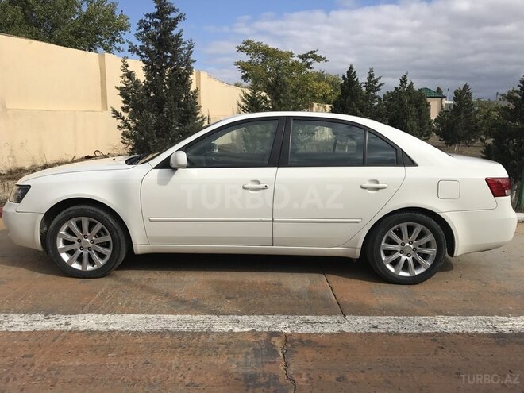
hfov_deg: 63.4
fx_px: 424
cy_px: 196
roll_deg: +0.4
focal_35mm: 28
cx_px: 262
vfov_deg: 49.7
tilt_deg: -9.9
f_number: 1.8
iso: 20
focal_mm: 3.99
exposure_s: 1/4000
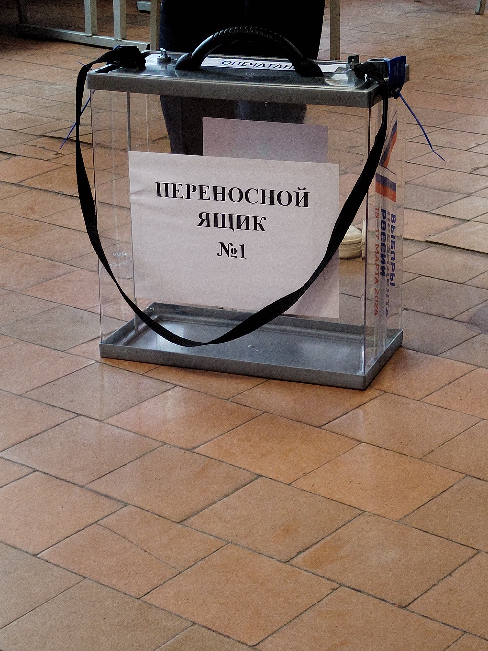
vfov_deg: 22.5
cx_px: 244
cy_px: 326
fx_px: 1635
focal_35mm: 87
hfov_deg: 17.0
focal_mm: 4.75
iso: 451
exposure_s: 1/50
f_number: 1.8
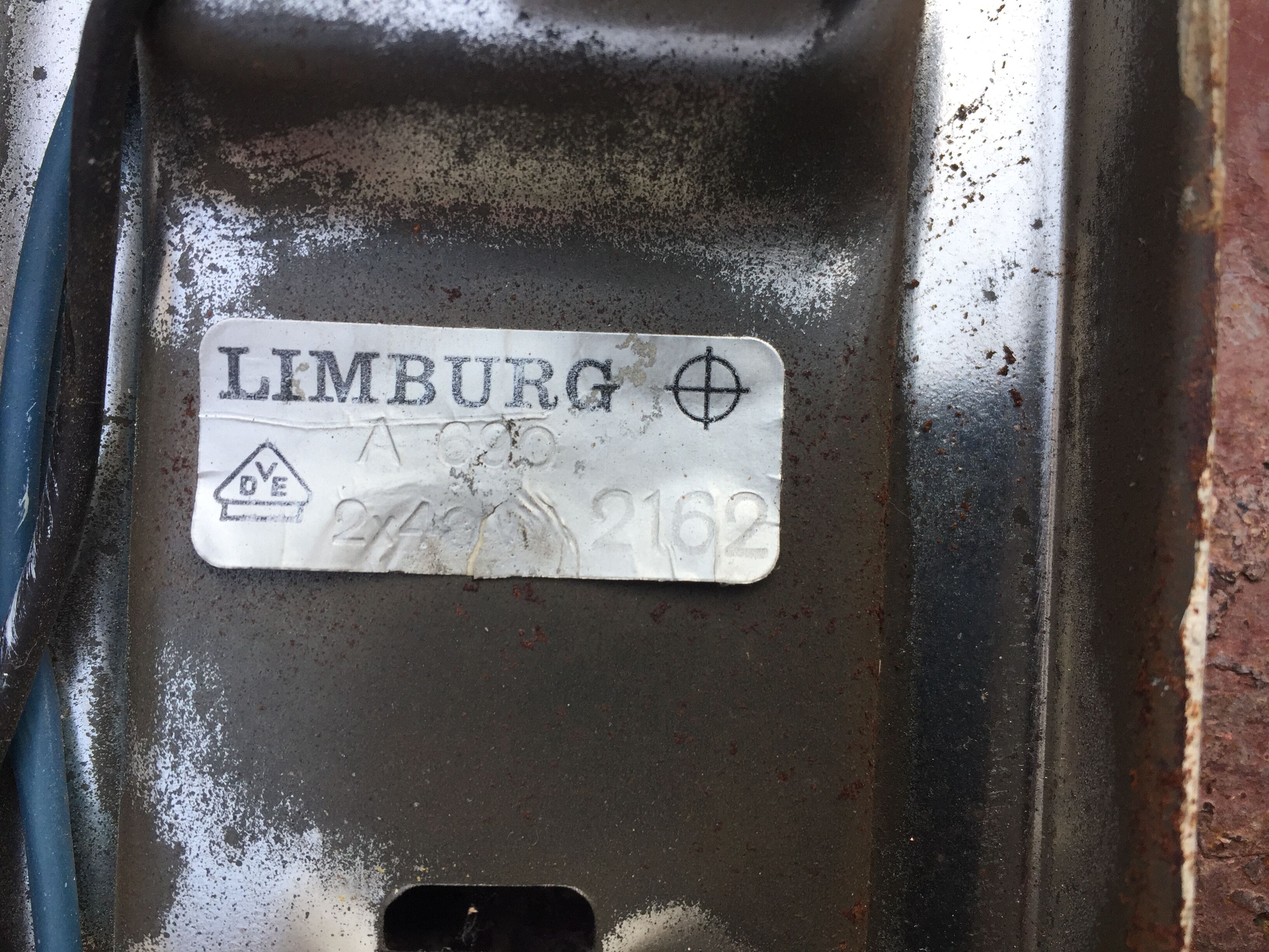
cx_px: 634
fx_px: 1063
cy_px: 476
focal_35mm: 29
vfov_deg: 48.2
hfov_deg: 61.7
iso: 40
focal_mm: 4.15
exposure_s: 1/100
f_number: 2.2
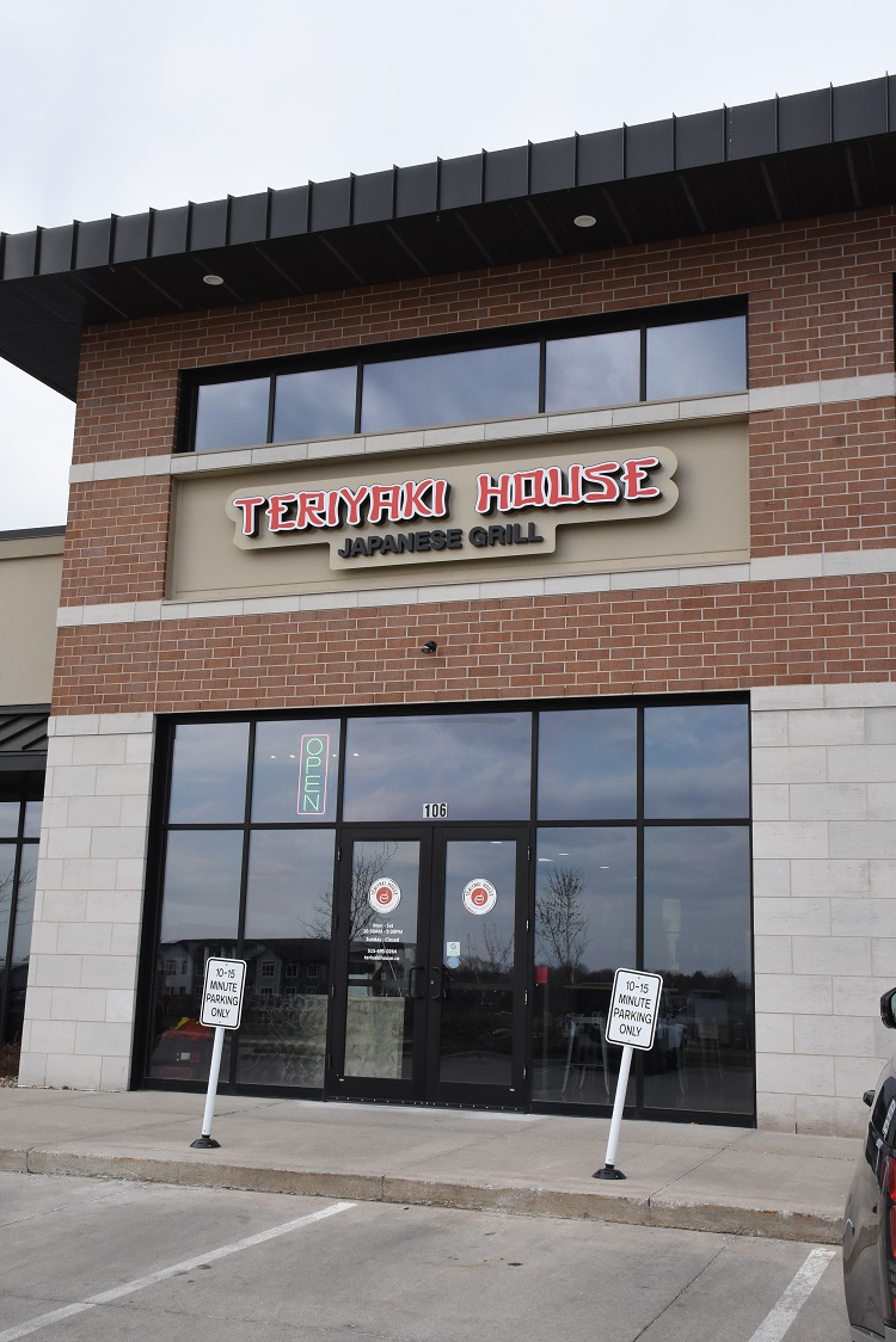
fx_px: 1455
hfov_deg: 34.2
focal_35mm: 39
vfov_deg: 49.5
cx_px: 448
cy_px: 671
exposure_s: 1/800
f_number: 14
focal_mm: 26
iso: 1250
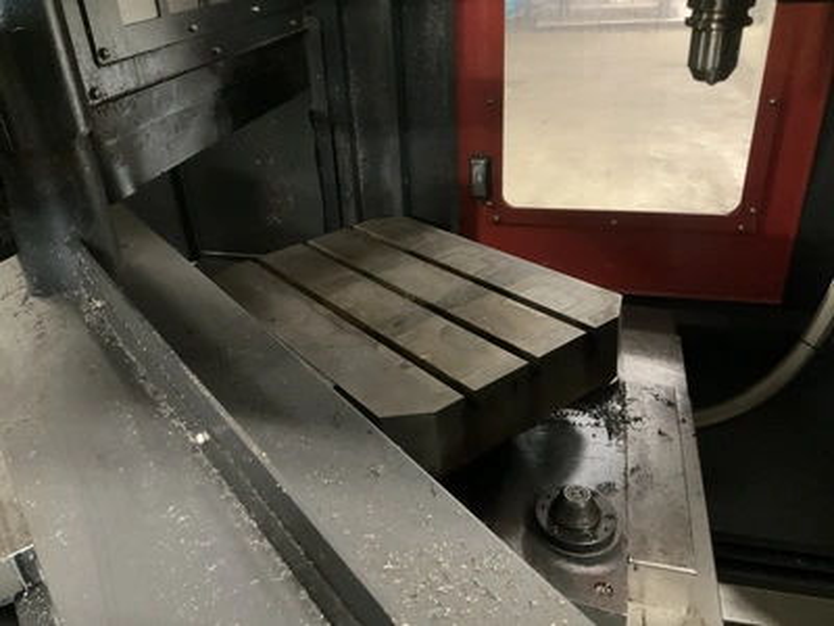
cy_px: 313
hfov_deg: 61.7
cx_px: 417
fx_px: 699
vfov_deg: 48.2
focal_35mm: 29
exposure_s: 1/20
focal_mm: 3
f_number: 1.8
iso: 500
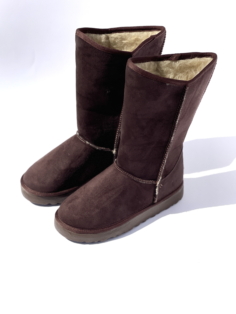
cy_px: 152
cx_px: 116
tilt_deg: -36.2
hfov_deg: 21.9
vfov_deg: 29.0
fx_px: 609
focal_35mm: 67
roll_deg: +0.1
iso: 32
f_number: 2.2
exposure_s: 1/5525
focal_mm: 7.5
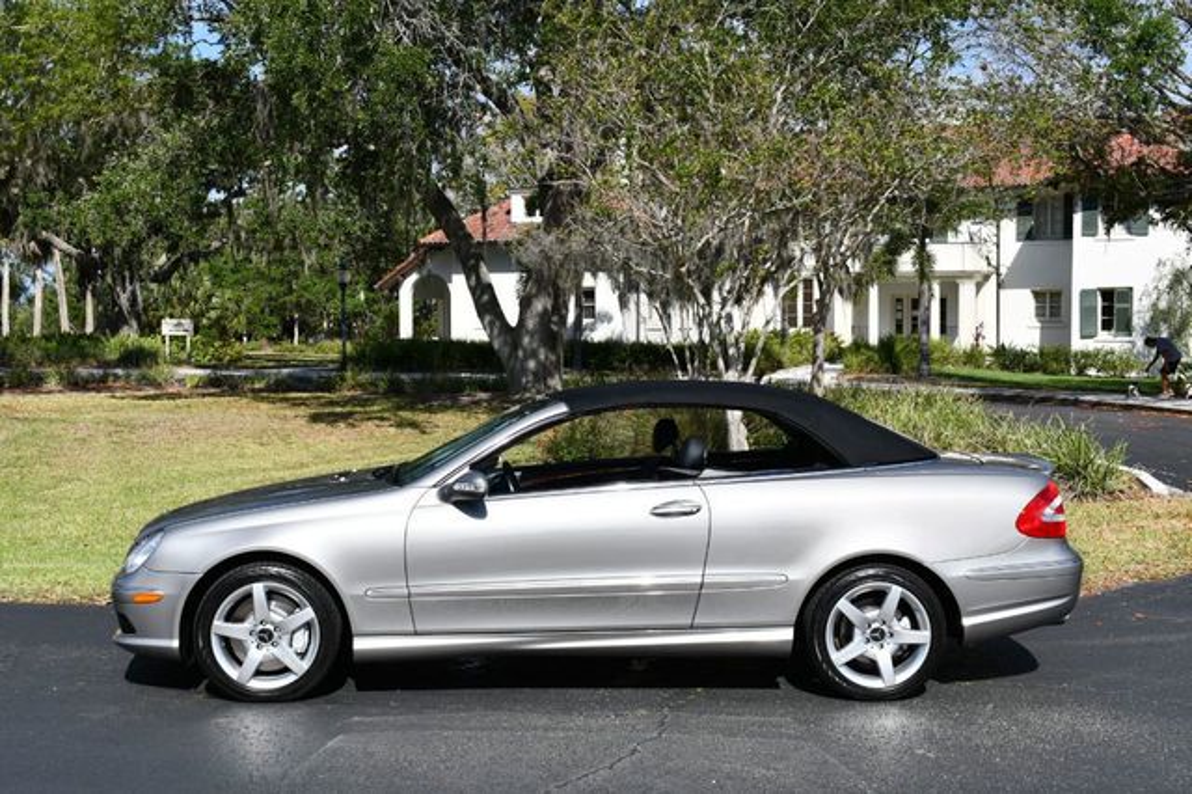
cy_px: 397
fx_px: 1522
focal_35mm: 46
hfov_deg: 42.8
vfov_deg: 29.2
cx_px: 596
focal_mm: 31
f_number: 9
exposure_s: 1/320
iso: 100
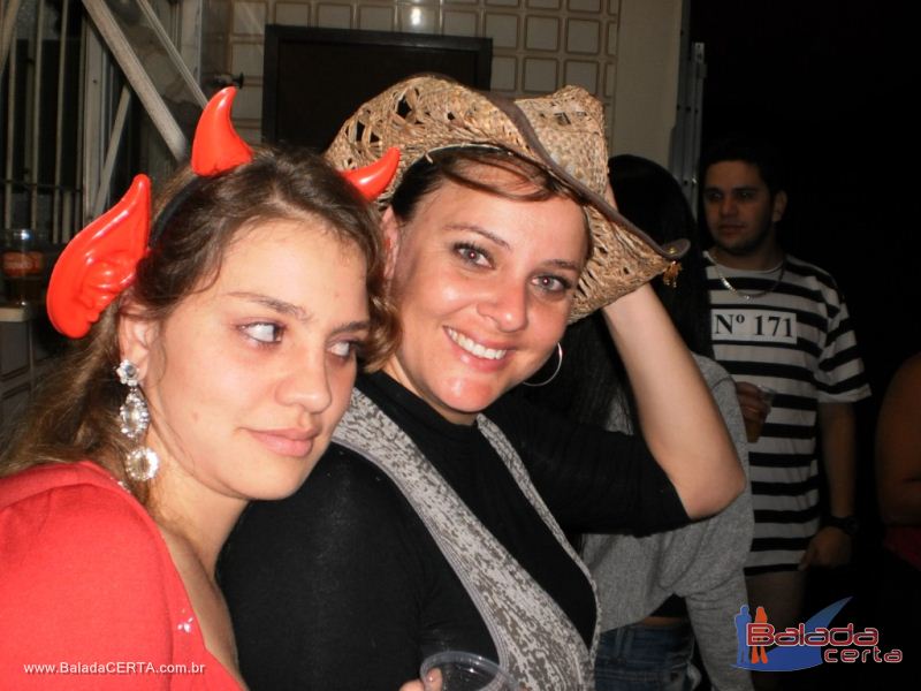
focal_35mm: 36
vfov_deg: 39.7
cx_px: 460
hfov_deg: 51.4
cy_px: 346
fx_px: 958
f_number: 3.1
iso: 125
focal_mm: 6.3
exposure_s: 1/30
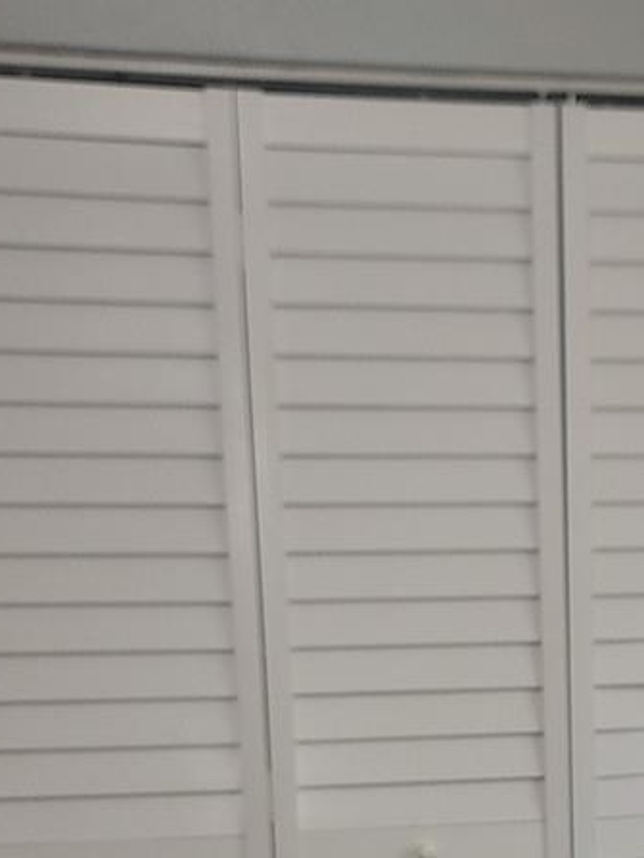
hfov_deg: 21.1
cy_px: 766
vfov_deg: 27.9
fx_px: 1662
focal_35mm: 67
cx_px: 656
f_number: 1.8
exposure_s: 1/24
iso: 125
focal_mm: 7
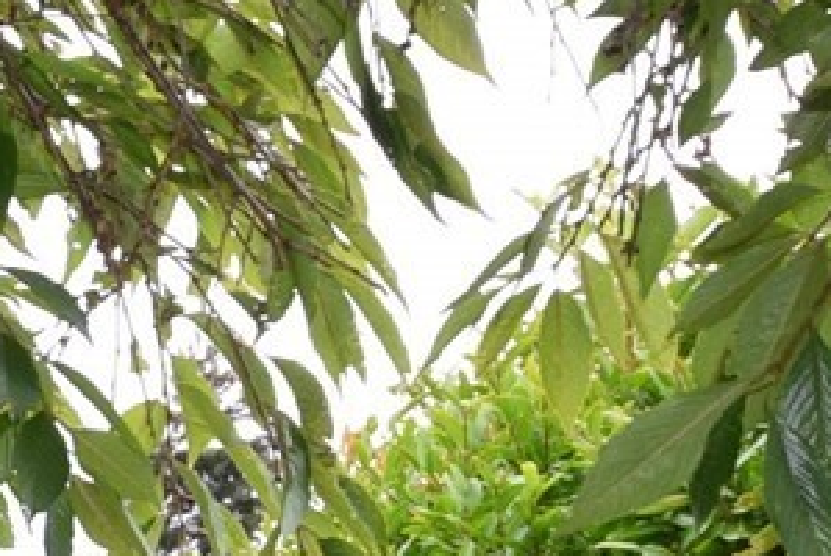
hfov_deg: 10.2
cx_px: -1276
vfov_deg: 7.8
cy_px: 1034
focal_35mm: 170
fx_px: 3928
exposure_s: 1/125
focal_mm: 20
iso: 220
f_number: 5.6
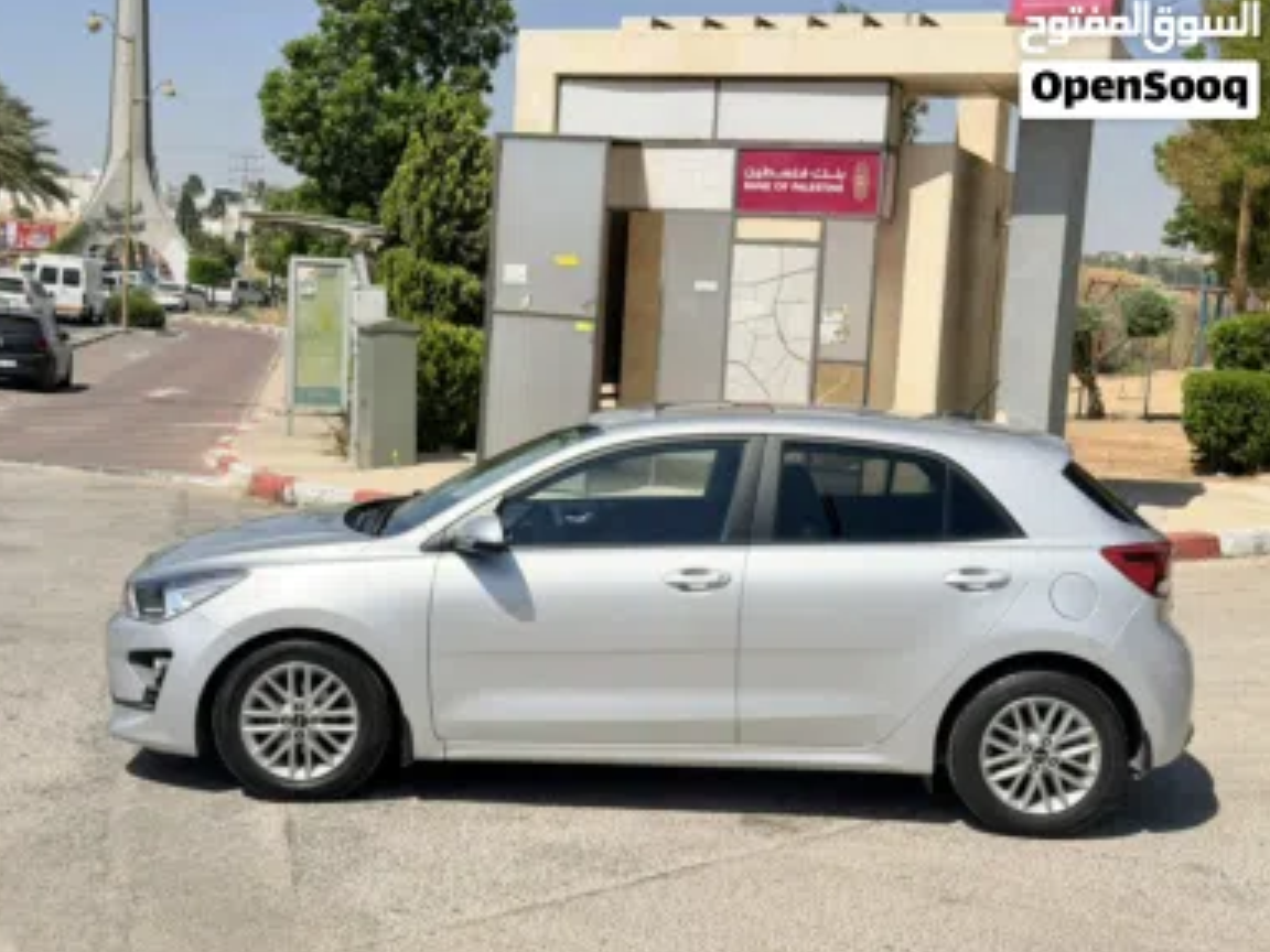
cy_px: 483
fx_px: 1834
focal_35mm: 50
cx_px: 612
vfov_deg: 29.1
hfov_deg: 38.2
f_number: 1.78
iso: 80
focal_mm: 6.76
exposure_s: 1/11364
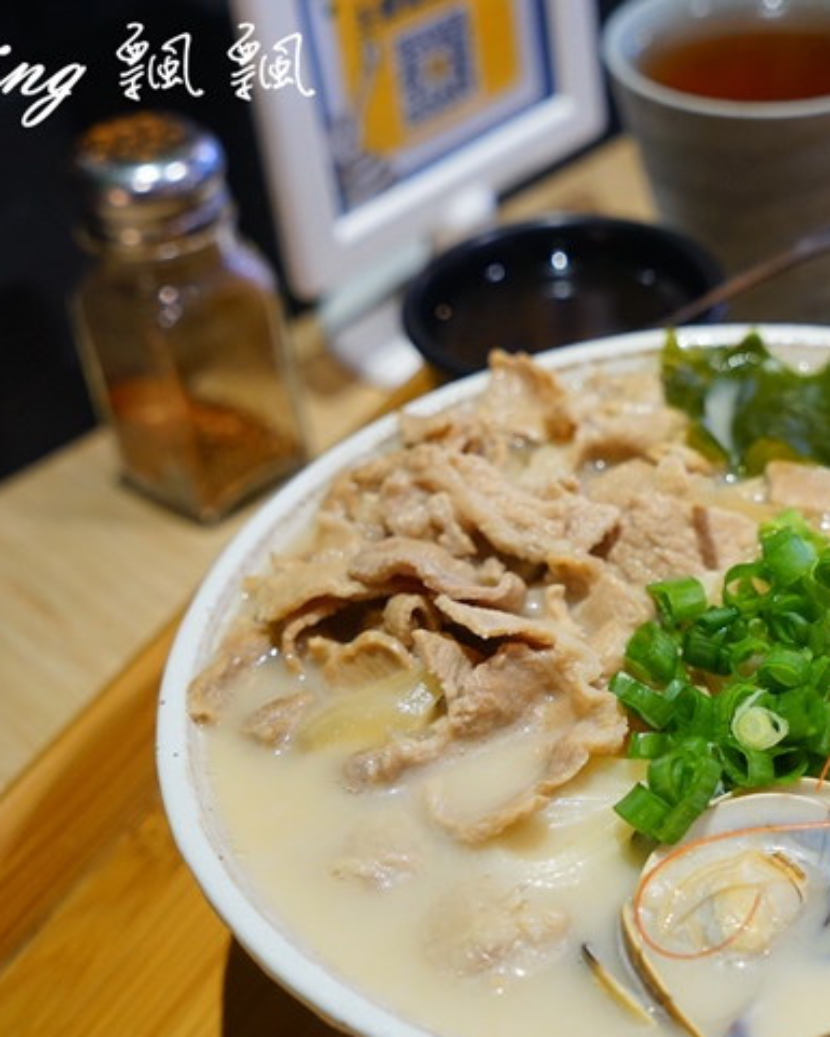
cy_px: 557
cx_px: 686
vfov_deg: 29.6
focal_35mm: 64
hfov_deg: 23.4
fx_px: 1965
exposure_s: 1/50
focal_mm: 41
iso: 1000
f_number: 5
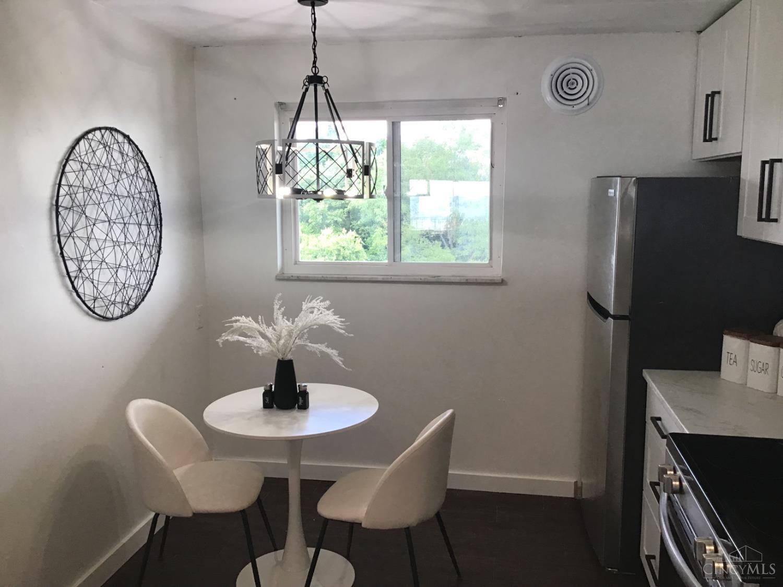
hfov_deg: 58.4
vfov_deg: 45.4
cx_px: 392
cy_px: 294
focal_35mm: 31
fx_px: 701
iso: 32
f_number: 2.4
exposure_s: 1/40
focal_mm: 3.3
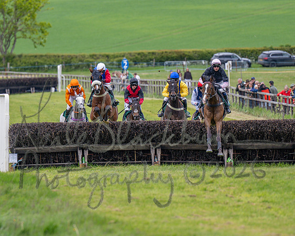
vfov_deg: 3.4
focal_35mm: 452
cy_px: 130
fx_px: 3943
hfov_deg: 4.3
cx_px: 130
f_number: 2.8
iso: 200
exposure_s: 1/1600
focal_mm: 185
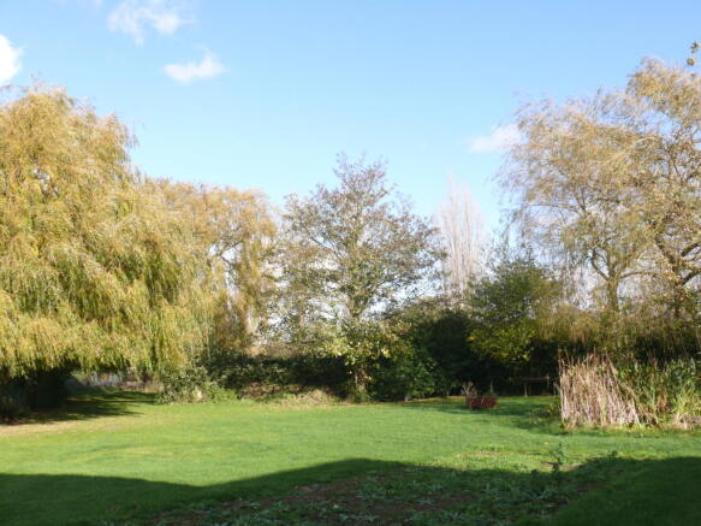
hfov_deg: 52.6
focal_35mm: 35
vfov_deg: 40.7
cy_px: 263
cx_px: 350
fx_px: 709
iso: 100
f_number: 5
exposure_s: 1/250
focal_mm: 7.4
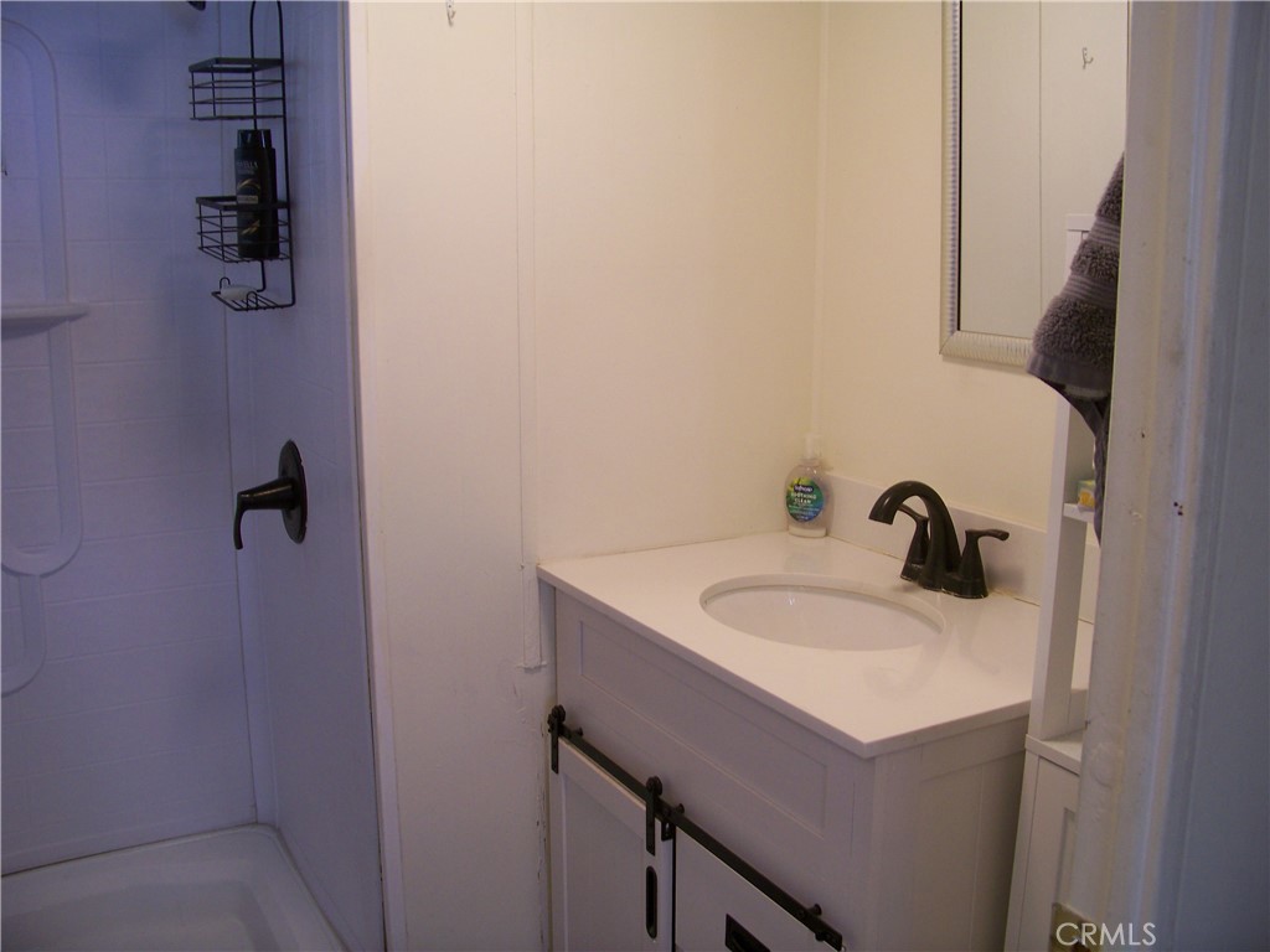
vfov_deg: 42.9
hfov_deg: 55.4
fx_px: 1211
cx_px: 635
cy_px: 476
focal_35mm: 33
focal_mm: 5.85
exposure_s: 1/30
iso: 100
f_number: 2.8
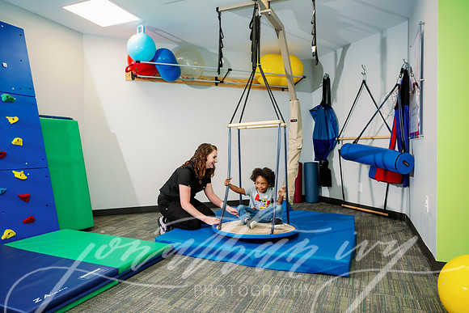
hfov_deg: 73.7
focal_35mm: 24
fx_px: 313
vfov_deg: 53.2
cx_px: 234
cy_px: 156
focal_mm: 24
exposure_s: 1/200
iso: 500
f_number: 3.5
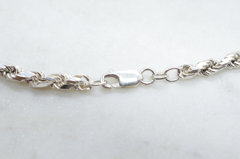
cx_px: 120
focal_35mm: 60
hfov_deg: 33.5
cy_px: 80
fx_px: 399
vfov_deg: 22.5
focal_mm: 40
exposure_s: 1/500
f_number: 6.3
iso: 2500
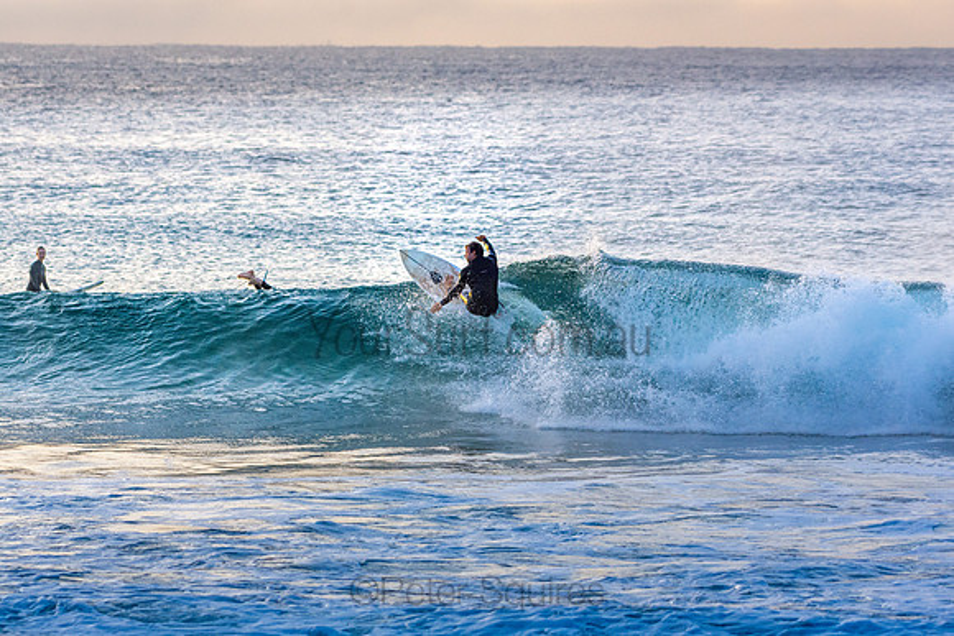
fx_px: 8186
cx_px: 477
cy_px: 318
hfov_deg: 6.7
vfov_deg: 4.5
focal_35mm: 309
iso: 640
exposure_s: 1/1250
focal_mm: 200
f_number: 5.6
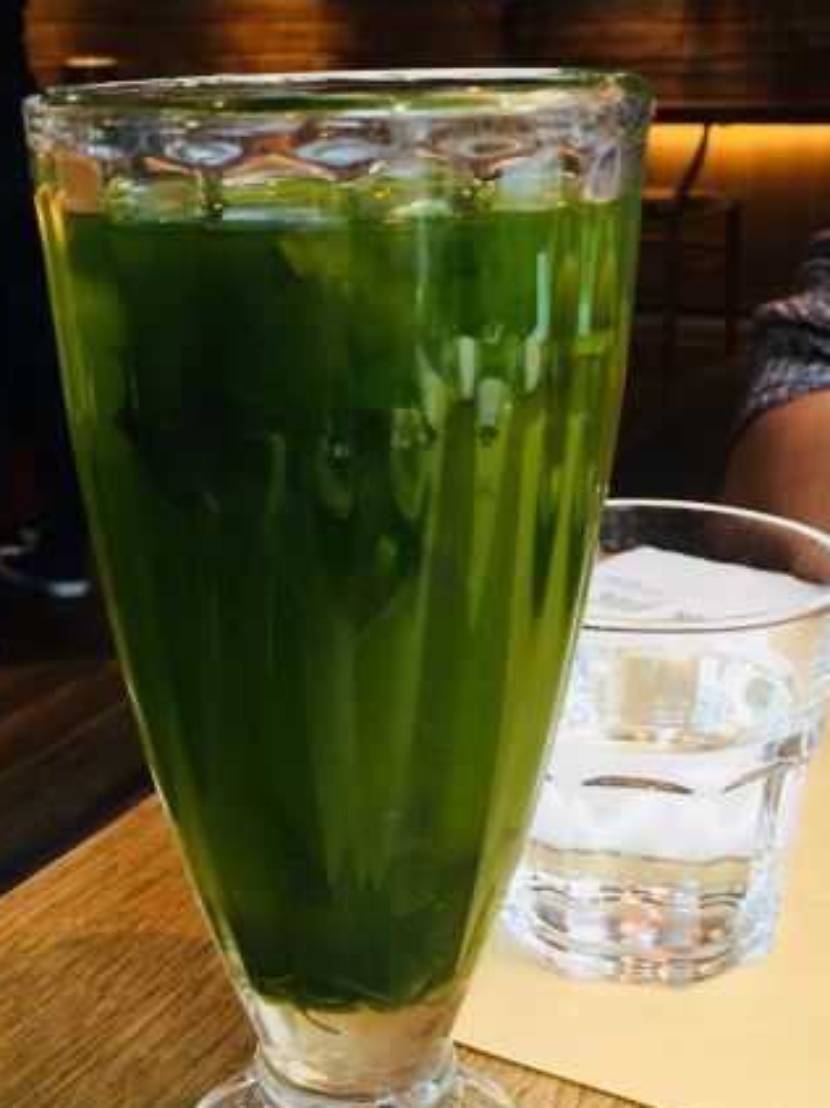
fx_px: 1535
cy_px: 613
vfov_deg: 39.6
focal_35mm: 48
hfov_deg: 30.2
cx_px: 323
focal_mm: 4.15
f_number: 2.2
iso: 64
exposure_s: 1/17
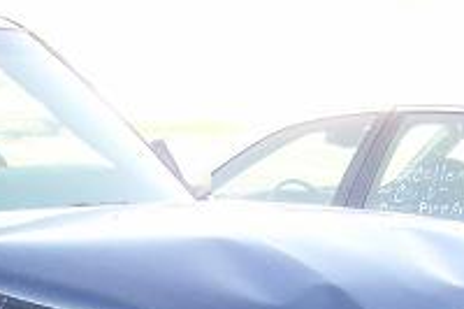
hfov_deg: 16.2
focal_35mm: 124
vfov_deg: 10.4
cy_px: 552
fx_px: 1597
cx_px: -7
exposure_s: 1/90
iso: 80
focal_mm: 6
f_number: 2.7
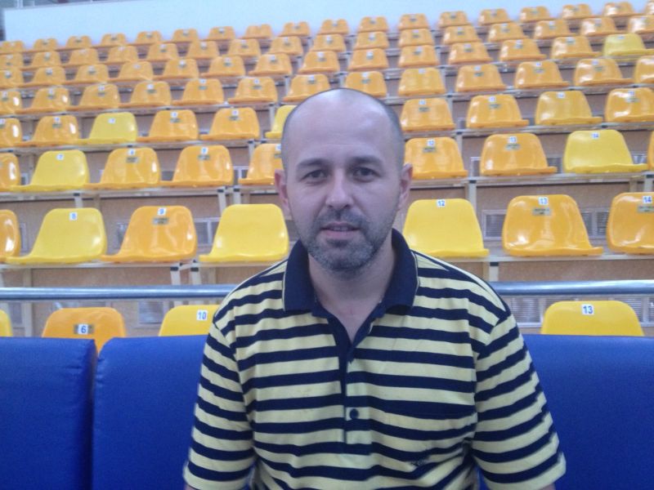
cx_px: 327
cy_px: 245
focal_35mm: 35
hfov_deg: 52.6
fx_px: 661
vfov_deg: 40.7
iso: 250
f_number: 2.4
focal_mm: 4.28
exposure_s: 1/20
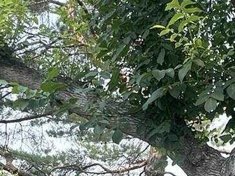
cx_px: 278
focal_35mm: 78
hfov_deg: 23.1
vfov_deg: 17.5
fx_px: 530
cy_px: 243
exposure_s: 1/307
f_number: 2.2
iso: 40
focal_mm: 2.22
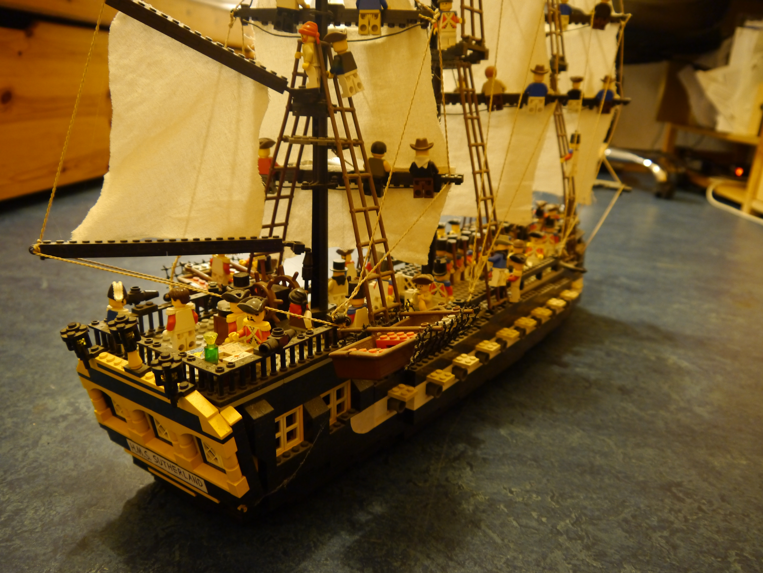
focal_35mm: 28
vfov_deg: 49.8
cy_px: 286
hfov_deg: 63.4
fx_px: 617
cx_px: 382
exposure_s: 1/8
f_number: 3.5
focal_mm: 14
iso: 800
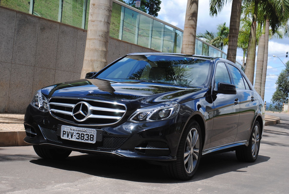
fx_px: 555
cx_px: 144
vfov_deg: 19.8
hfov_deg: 29.2
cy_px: 97
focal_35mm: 69
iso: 100
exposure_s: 1/250
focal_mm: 46
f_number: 8
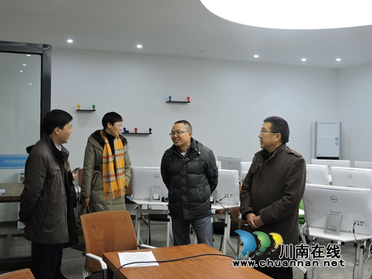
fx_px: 484
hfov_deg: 42.1
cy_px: 140
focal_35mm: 45
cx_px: 186
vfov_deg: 32.2
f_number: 4
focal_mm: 8.1
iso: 400
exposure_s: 1/25
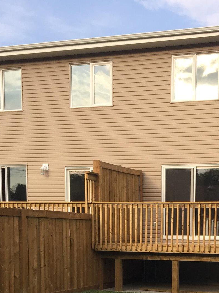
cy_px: 299
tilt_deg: -5.6
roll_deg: -0.3
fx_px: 532
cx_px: 200
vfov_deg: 28.7
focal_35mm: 63
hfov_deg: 22.7
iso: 32
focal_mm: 4.15
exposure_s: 1/430
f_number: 2.2
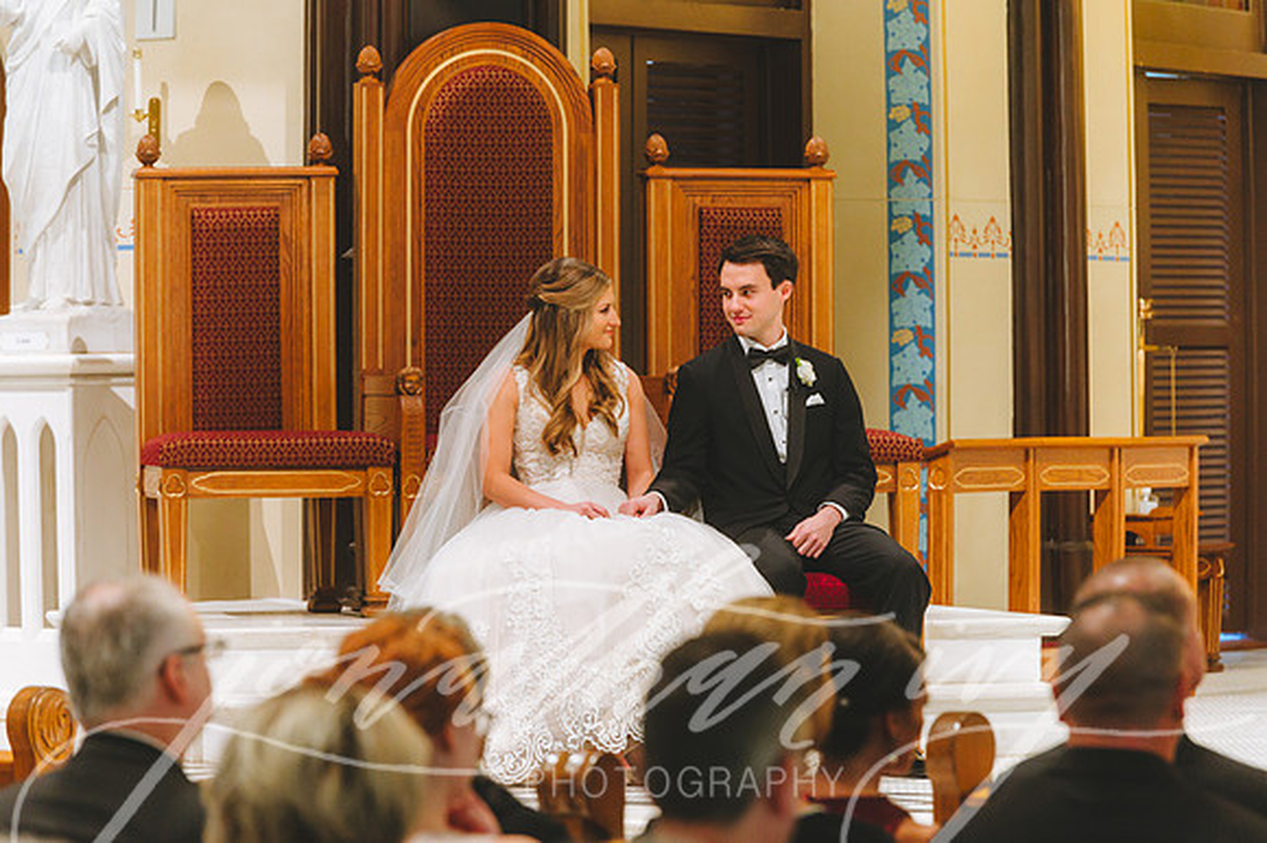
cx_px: 634
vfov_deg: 7.4
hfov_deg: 11.1
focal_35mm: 185
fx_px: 6507
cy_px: 422
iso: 2500
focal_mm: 185
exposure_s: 1/100
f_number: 3.5
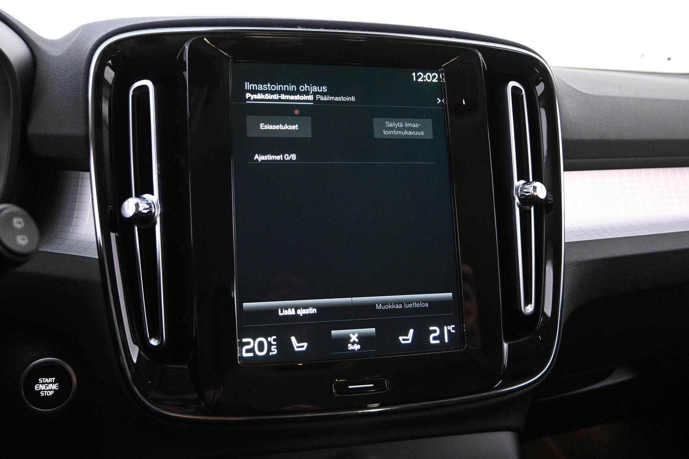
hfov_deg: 63.2
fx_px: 560
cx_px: 344
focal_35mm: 29
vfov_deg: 44.6
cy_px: 230
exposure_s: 1/30
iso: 5000
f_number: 3.8
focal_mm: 19.5
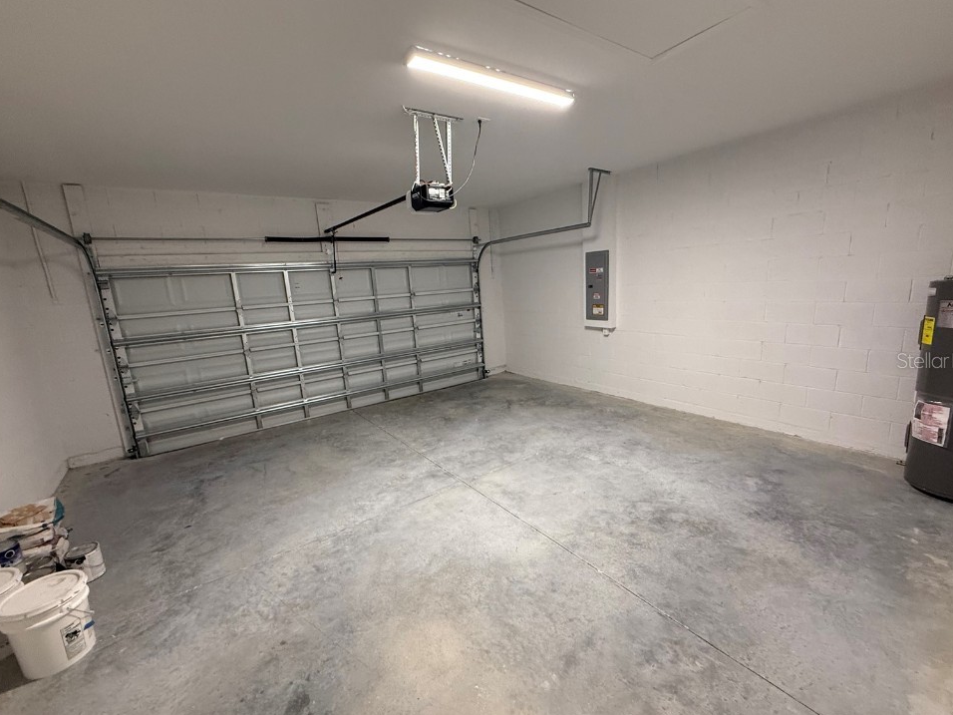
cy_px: 360
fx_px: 413
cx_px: 480
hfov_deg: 98.2
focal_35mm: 15
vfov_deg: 81.7
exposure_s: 1/60
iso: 400
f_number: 2.2
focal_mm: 2.22
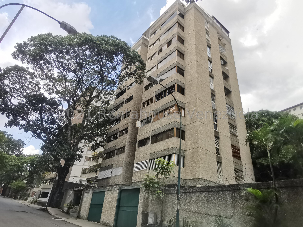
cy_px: 114
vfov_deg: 61.1
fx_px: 193
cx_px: 152
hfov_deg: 76.4
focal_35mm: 22
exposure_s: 1/273
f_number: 2.2
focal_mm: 2.23
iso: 50
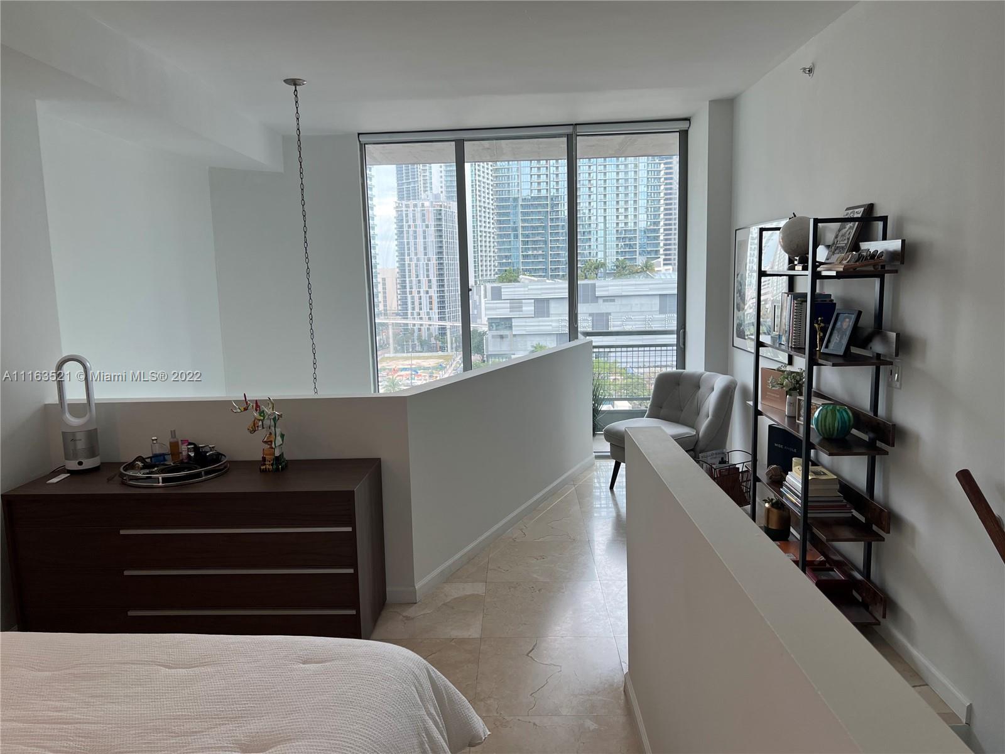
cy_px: 377
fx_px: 755
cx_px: 502
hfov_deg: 67.3
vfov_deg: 53.1
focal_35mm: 26
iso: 50
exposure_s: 1/389
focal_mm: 5.7
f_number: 1.5
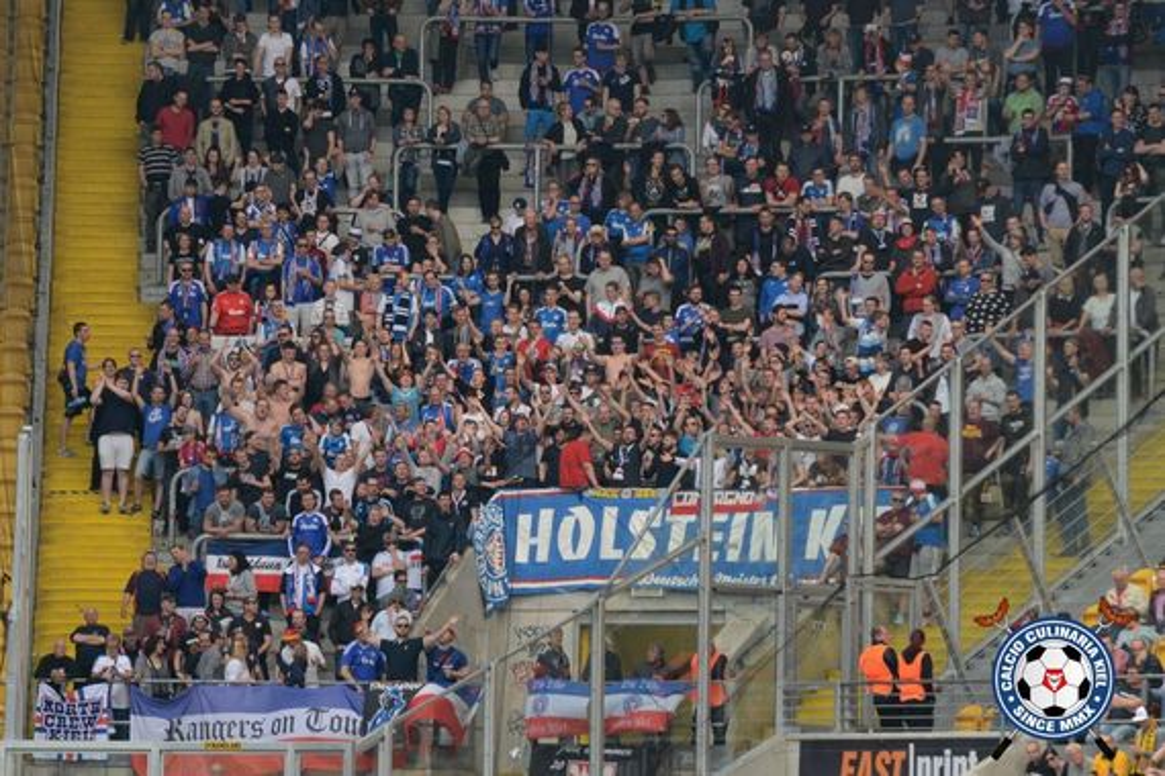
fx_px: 9708
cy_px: 388
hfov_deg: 6.9
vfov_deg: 4.6
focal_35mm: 300
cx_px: 582
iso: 640
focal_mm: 200
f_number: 11
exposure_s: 1/250
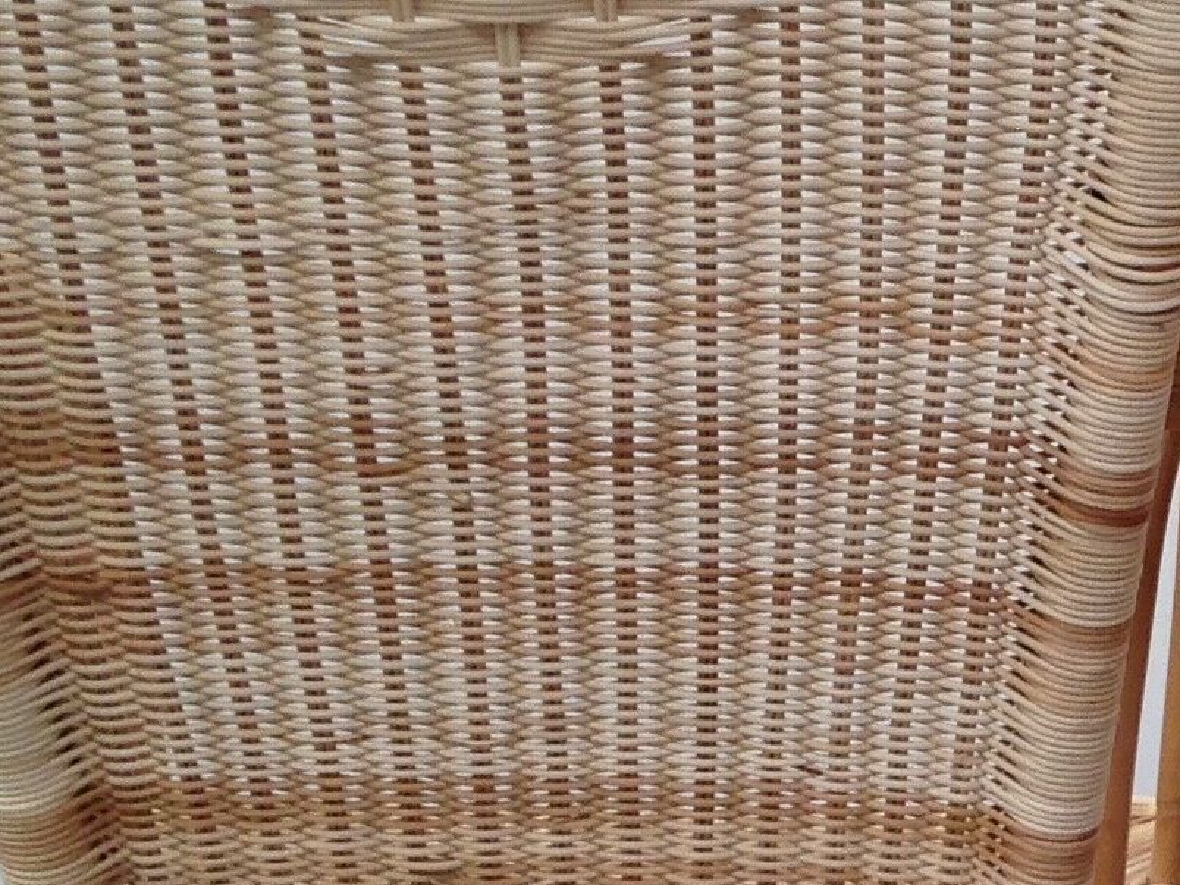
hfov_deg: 14.1
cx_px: 1595
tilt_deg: -14.2
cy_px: 834
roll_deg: +0.1
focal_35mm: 134
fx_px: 4568
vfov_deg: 11.0
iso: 64
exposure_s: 1/60
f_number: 2.4
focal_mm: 4.12
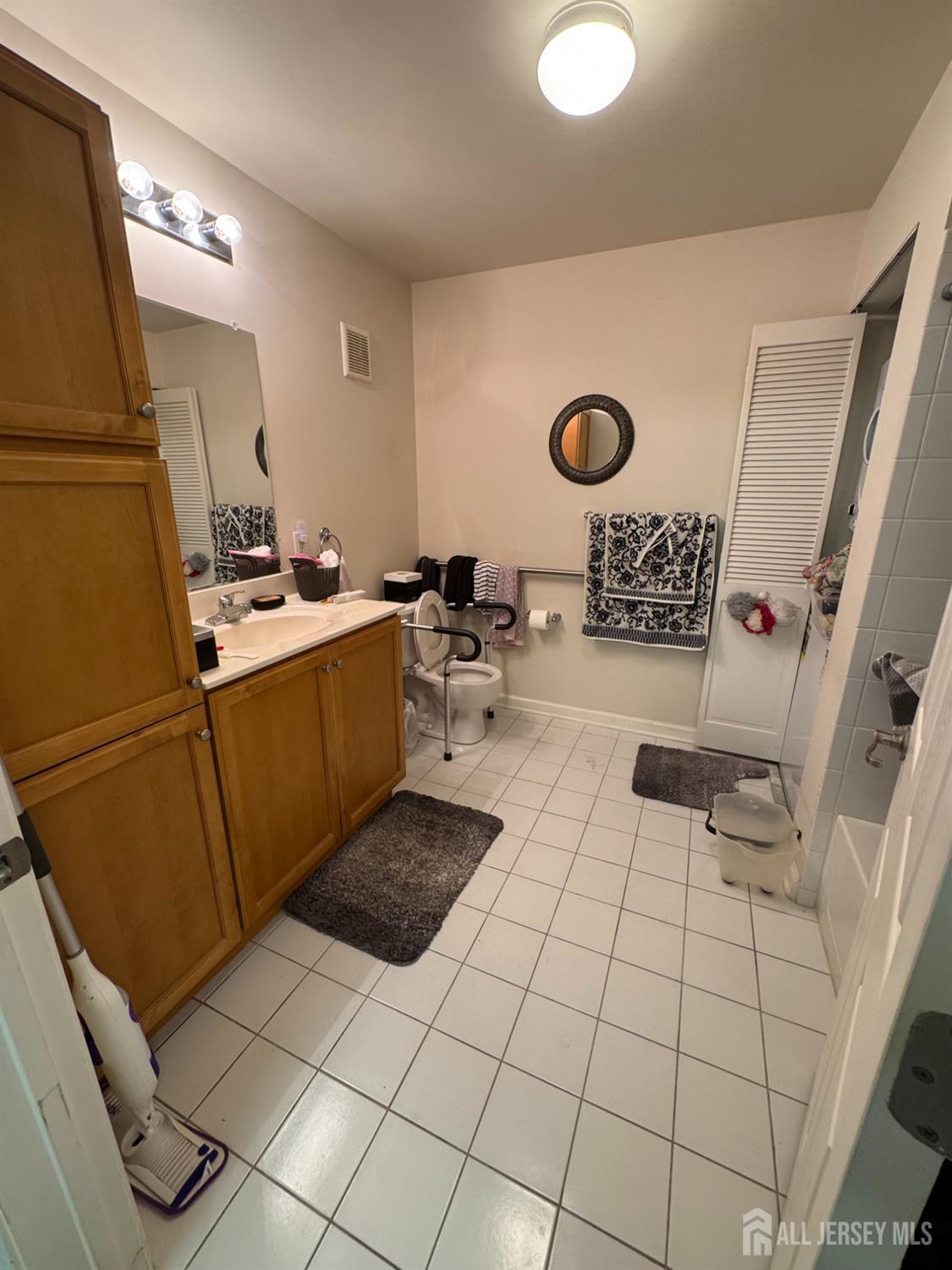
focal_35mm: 14
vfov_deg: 102.1
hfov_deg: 85.7
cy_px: 635
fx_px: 513
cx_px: 476
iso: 200
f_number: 2.2
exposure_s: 1/60
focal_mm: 2.22
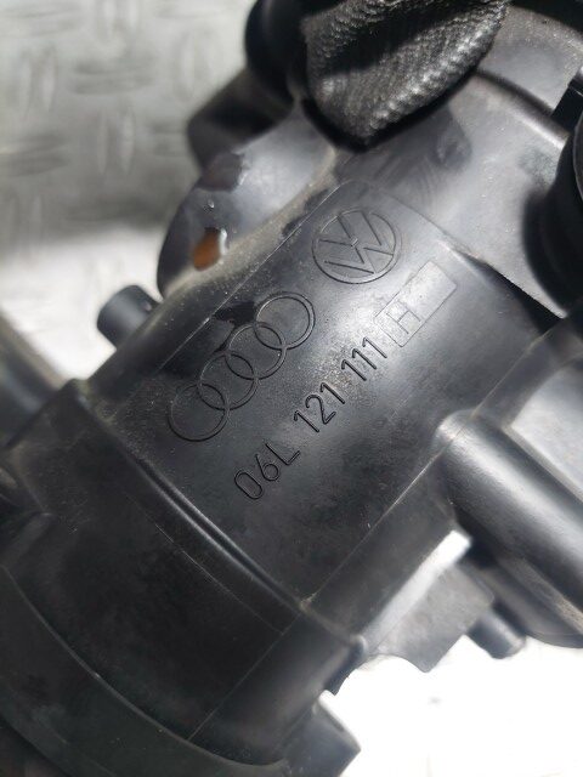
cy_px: 388
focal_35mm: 25
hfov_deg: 54.9
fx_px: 561
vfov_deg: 69.4
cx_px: 292
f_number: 1.8
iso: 320
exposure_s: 1/50
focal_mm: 5.23
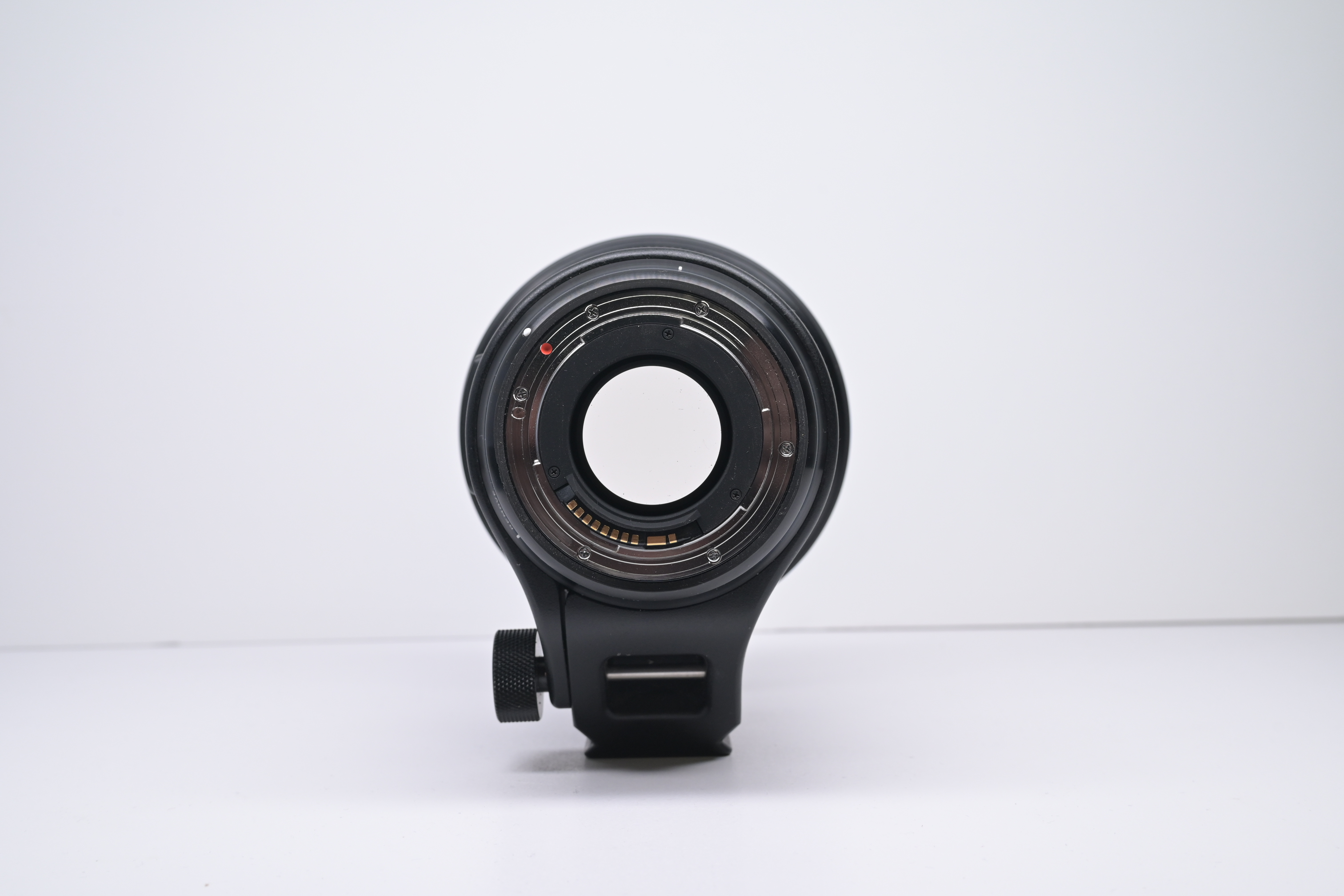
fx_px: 1493
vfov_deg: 33.4
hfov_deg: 48.5
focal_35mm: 40
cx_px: 672
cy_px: 448
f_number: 9
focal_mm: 40
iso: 640
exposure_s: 1/60
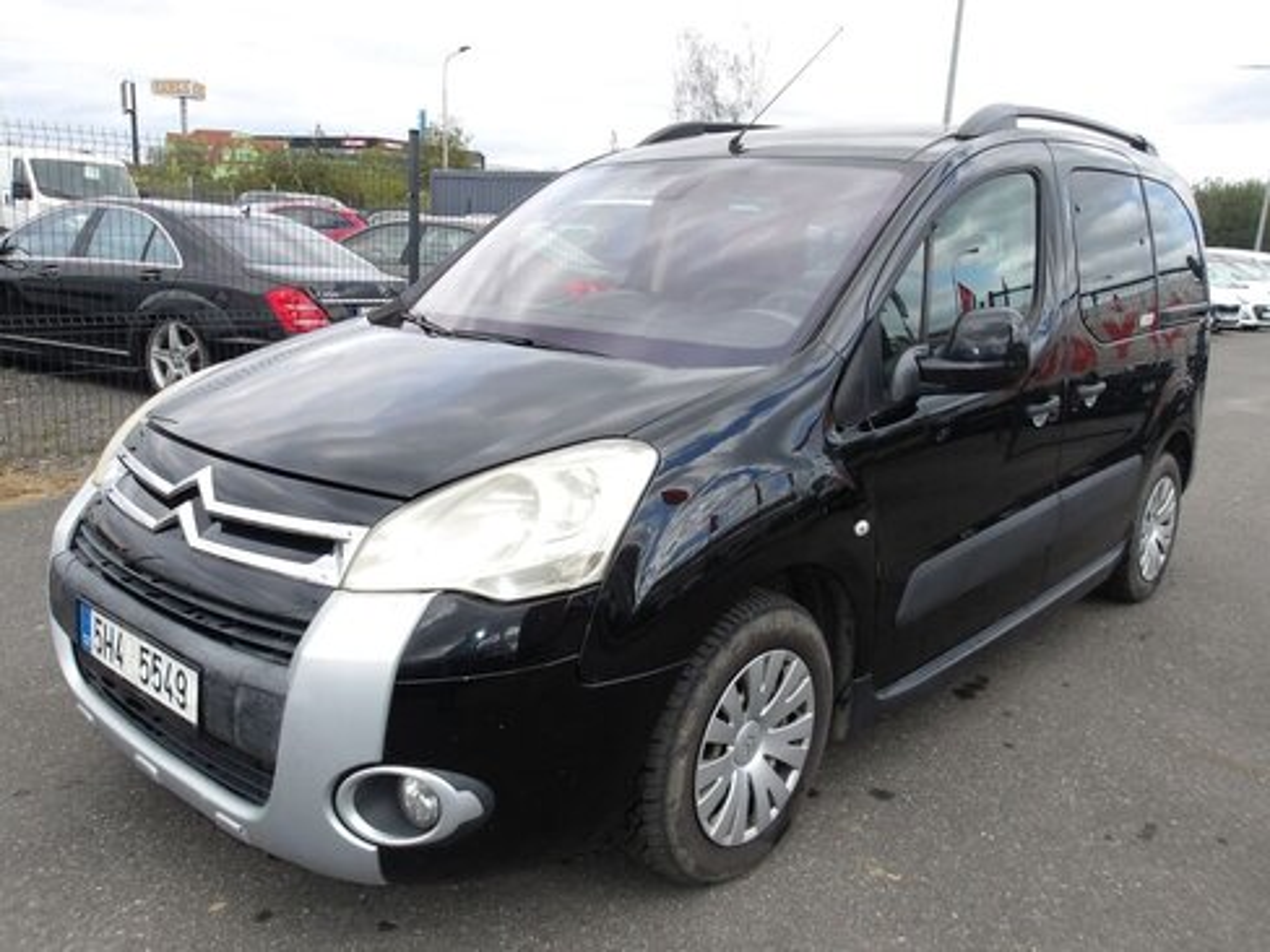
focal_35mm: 27
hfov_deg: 65.3
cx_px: 635
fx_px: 991
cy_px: 476
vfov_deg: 51.4
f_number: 3
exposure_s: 1/509
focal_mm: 4.9
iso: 100
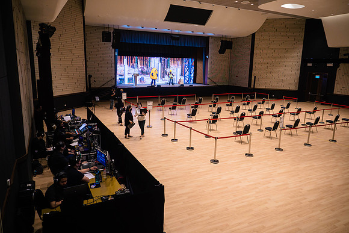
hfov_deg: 71.6
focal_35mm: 25
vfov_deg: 51.4
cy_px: 116
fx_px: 242
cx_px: 174
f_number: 2.8
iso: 640
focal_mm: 12
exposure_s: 1/100
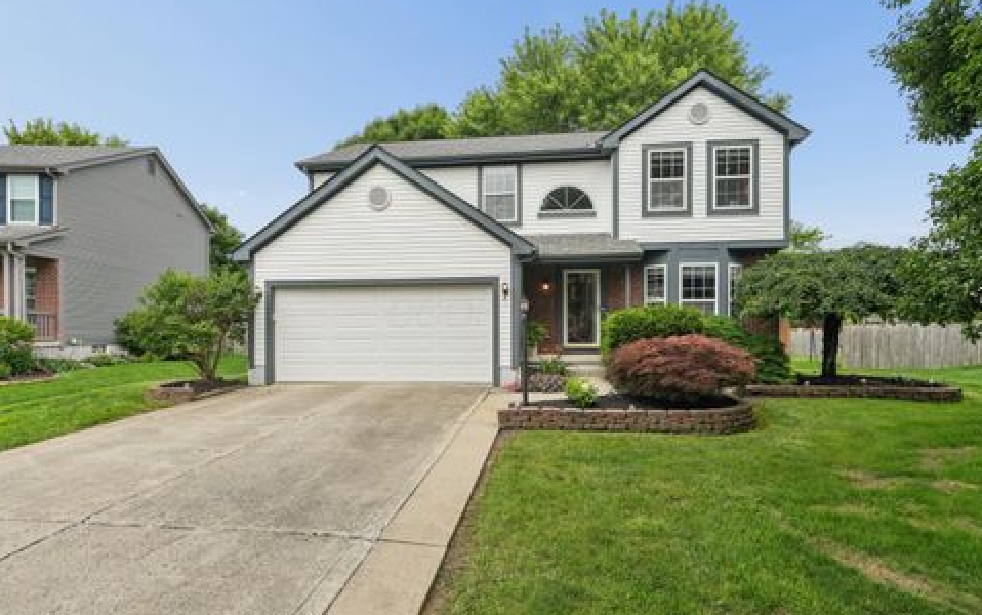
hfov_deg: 92.6
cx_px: 490
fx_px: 469
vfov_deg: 66.4
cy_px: 313
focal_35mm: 18
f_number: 7.1
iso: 100
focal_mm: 11
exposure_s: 1/250
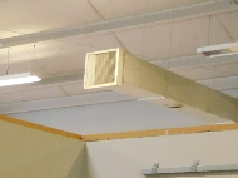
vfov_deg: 10.6
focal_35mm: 124
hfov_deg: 13.8
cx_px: -217
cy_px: 394
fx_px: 851
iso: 320
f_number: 3
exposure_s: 1/30
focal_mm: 4
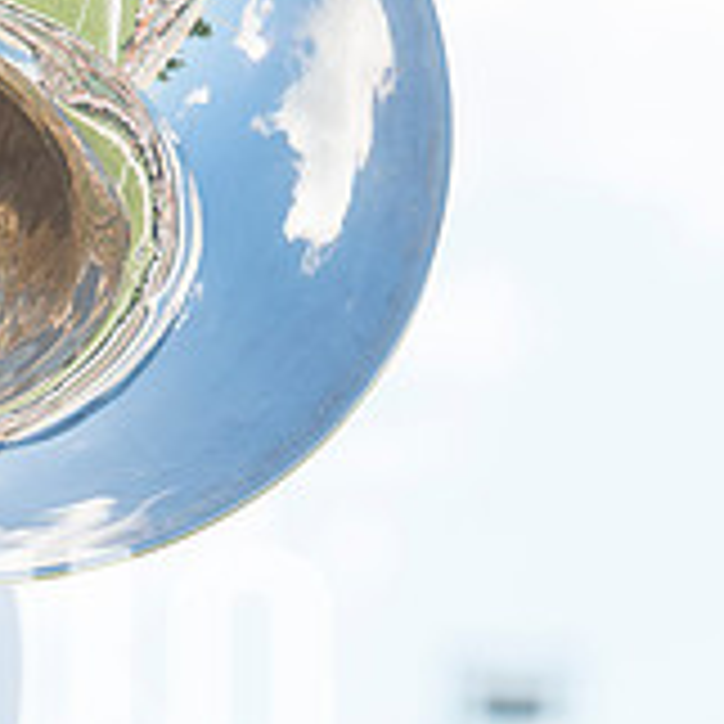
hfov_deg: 3.6
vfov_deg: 3.6
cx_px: -4
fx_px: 11595
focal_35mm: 490
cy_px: 755
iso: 200
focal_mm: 160
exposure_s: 1/1000
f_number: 4.5
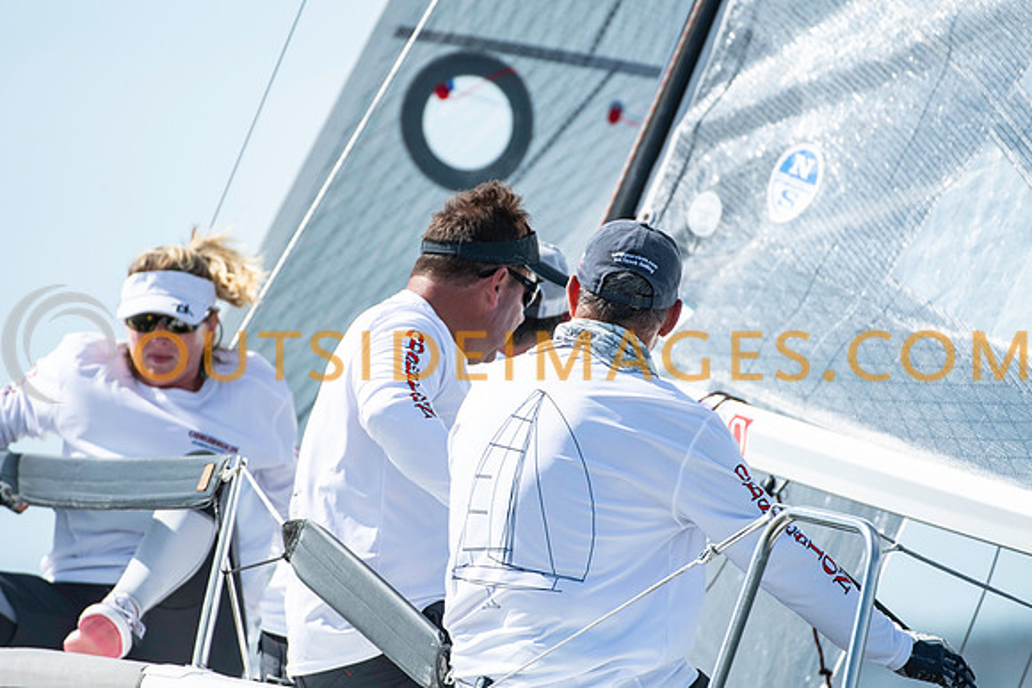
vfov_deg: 2.3
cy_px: 344
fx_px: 17203
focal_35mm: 600
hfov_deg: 3.4
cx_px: 516
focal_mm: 400
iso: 320
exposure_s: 1/2500
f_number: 5
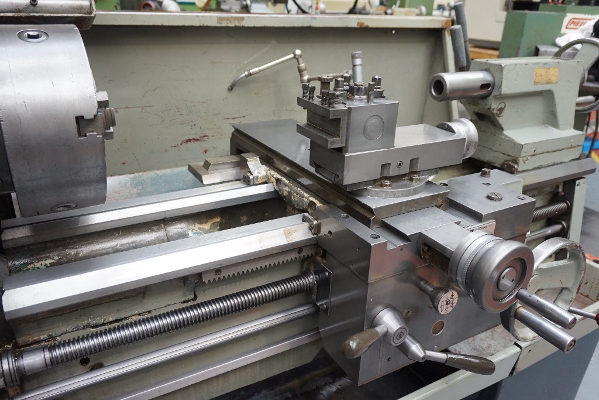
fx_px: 499
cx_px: 300
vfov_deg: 43.6
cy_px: 200
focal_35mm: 30
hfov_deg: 61.9
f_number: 4
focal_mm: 20
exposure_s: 1/160
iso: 1600
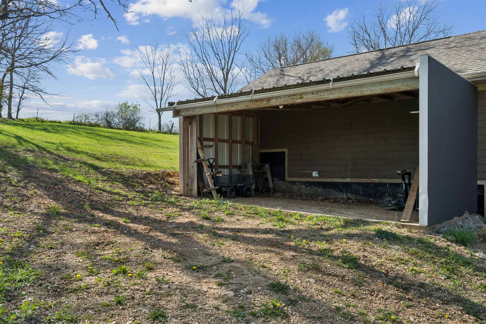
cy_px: 162
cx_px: 243
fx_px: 432
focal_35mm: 32
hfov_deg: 58.7
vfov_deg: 41.1
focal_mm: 32
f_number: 13
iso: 800
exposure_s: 1/320
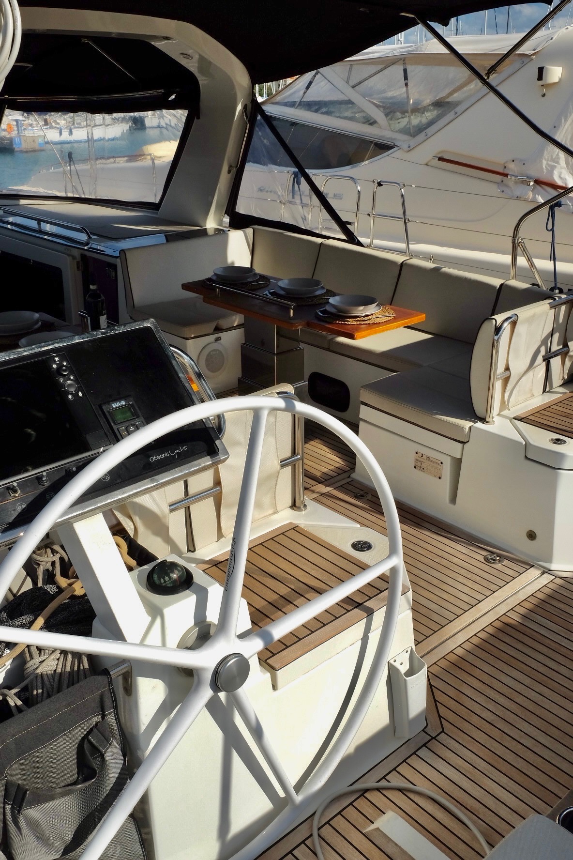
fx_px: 764
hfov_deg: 41.1
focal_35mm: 32
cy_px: 430
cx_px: 286
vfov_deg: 58.7
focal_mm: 21.4
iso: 400
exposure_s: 1/350
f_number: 18
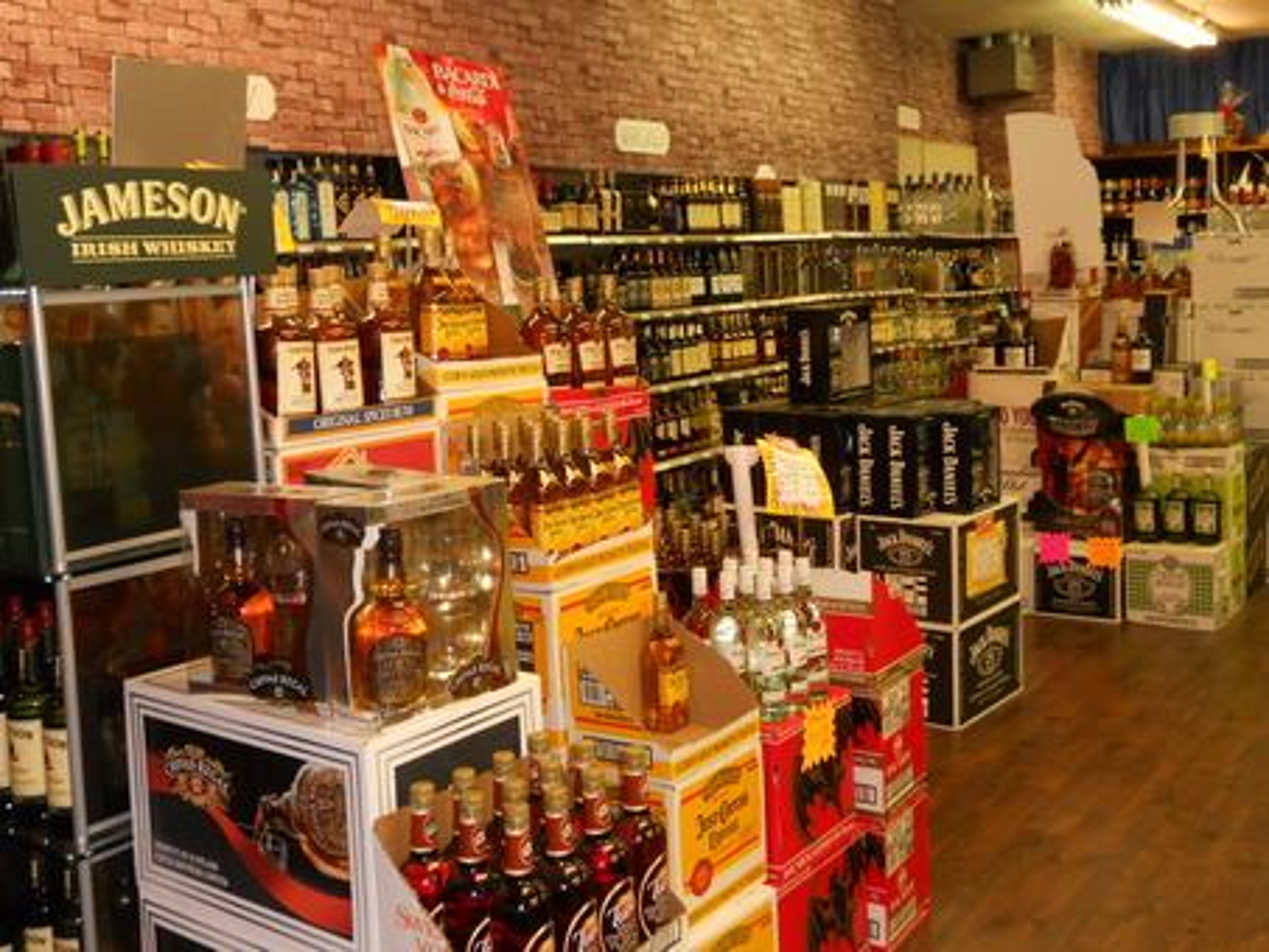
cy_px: 476
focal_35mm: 38
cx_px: 634
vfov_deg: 37.7
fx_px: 1393
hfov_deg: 49.0
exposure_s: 1/30
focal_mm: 6.9
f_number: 3.9
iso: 250
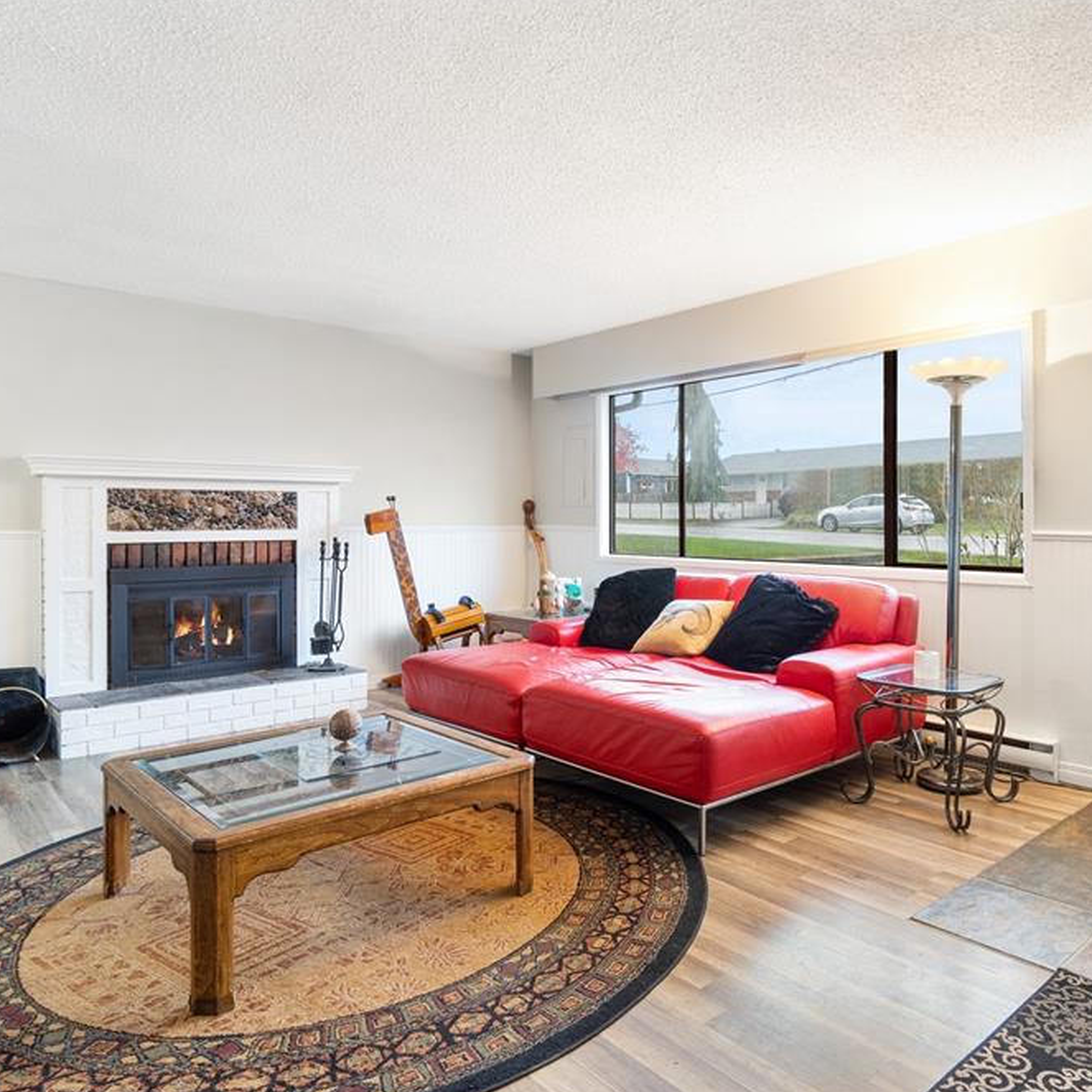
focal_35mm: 22
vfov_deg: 70.5
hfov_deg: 69.6
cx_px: 665
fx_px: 773
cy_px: 540
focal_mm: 11
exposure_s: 1/2
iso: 100
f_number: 8
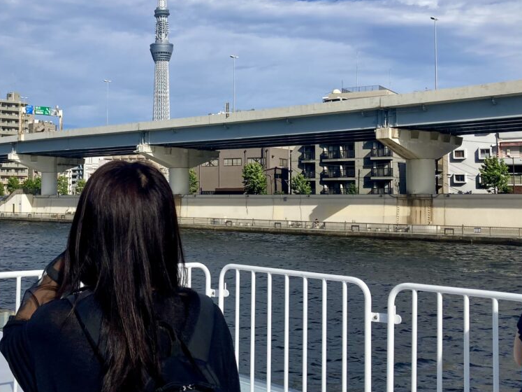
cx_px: 150
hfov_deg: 38.9
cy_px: 161
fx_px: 724
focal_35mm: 48
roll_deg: -0.9
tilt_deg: +2.5
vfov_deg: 30.2
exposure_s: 1/3690
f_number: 1.8
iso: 25
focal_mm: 3.99
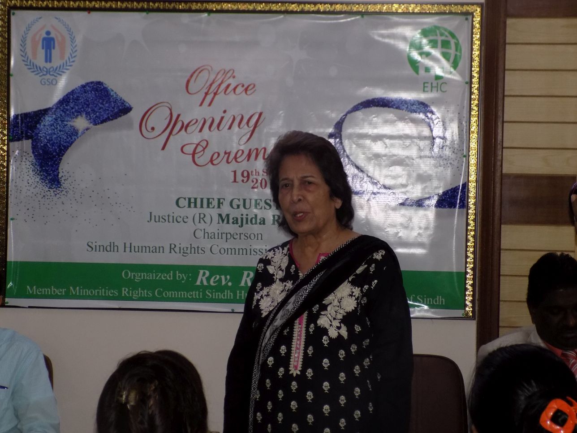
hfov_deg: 25.0
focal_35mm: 78
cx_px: 288
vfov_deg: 18.9
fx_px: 1300
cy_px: 216
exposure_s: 1/30
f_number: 4.3
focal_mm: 13.9
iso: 200
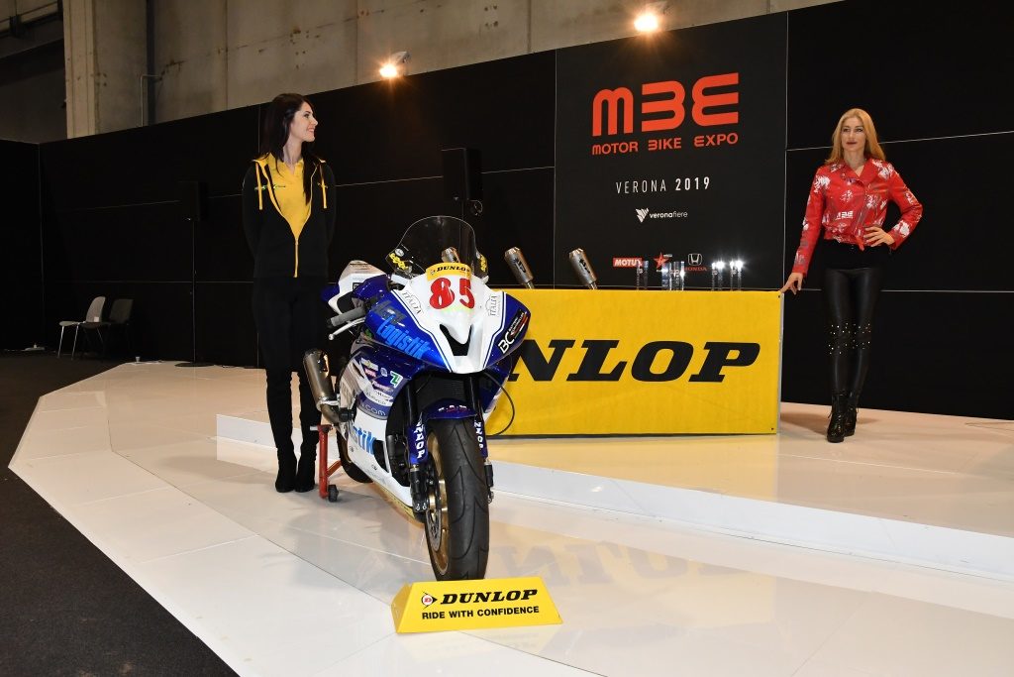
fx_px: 930
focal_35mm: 33
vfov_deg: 40.0
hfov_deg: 57.2
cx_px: 507
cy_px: 338
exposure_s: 1/125
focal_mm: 22
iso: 1600
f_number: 6.3
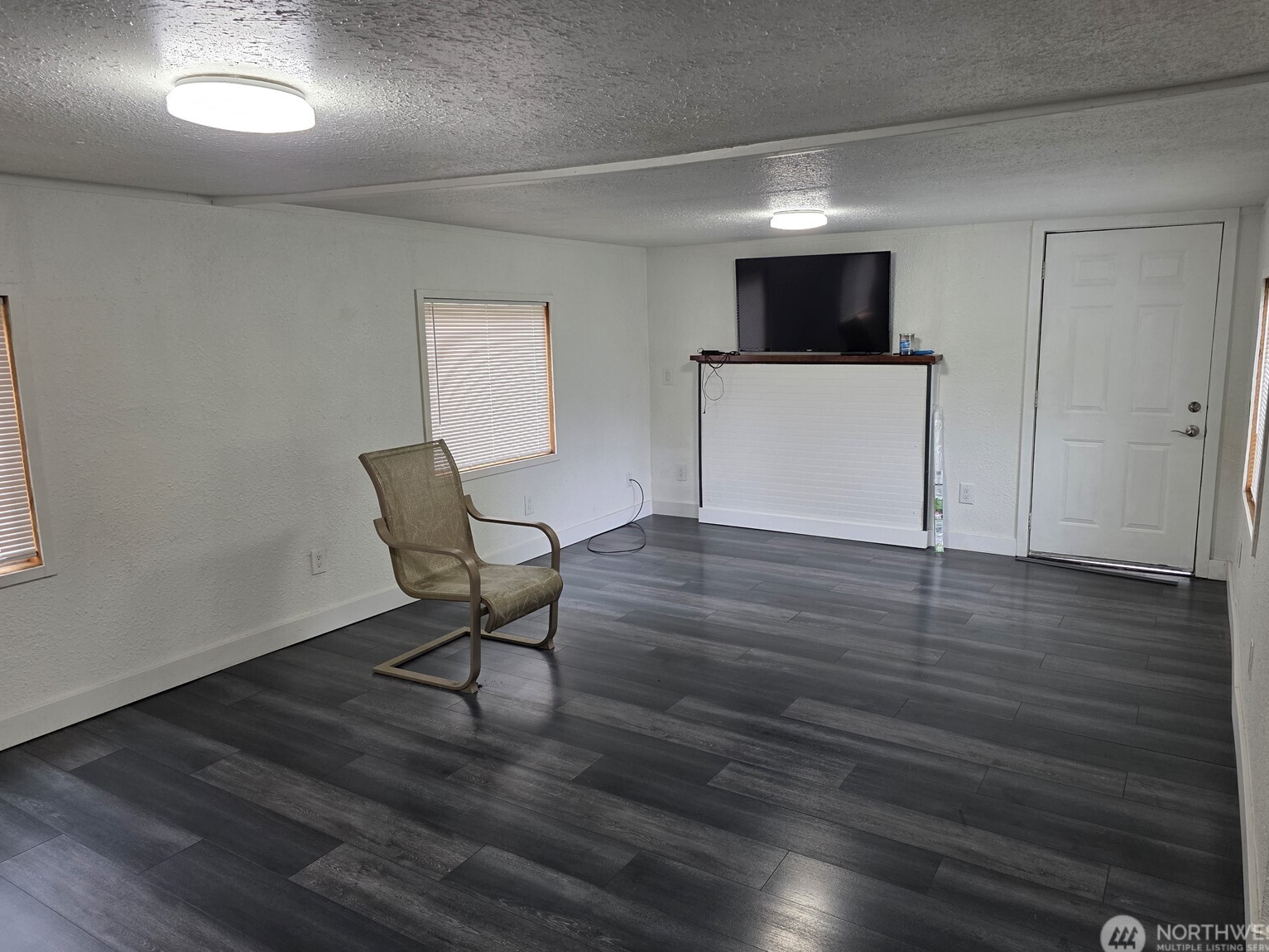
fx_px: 880
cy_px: 474
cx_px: 653
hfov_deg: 71.6
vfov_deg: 56.8
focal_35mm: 24
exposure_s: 1/120
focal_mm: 6.3
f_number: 1.7
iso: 200
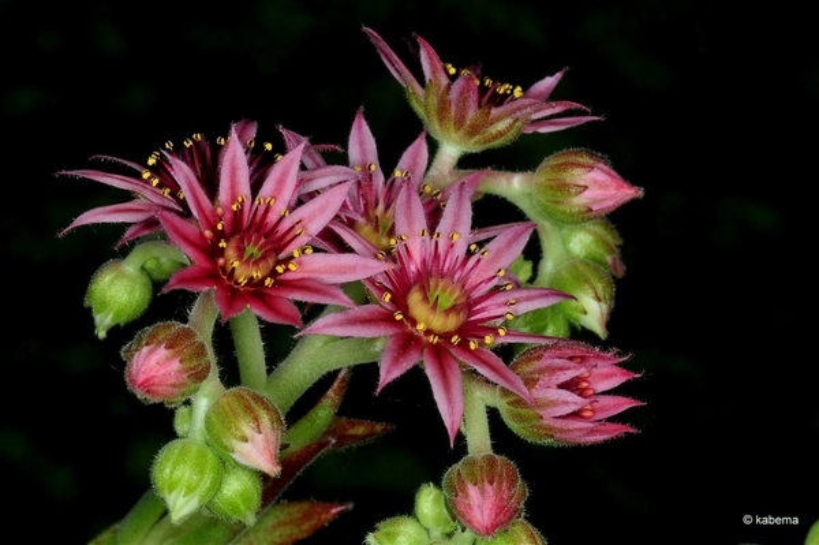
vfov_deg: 10.1
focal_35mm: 135
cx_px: 410
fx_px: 3069
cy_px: 272
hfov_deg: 15.2
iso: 400
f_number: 29
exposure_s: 1/320
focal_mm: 90
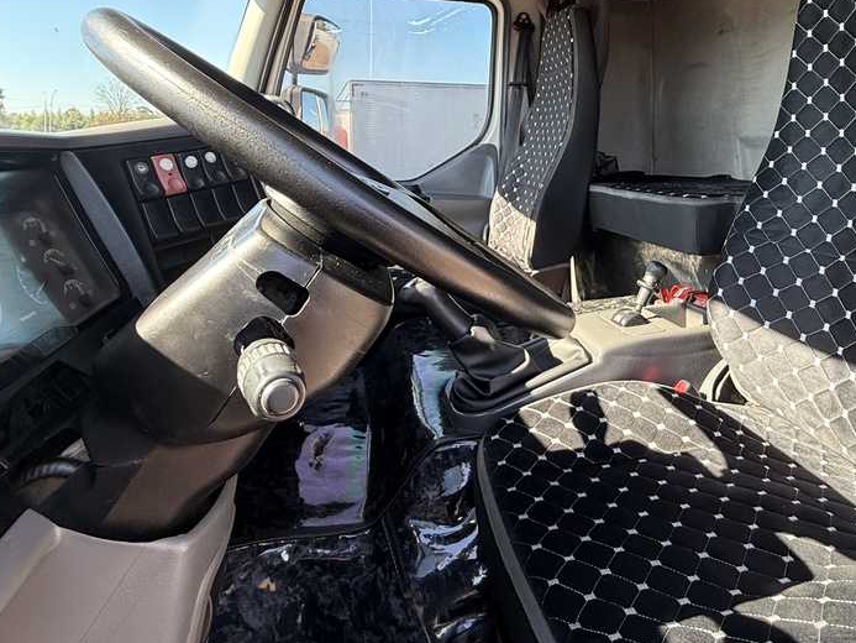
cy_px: 174
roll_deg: -1.8
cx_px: 535
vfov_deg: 56.5
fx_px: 569
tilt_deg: -1.7
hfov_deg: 72.7
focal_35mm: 23
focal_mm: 2.22
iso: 64
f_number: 2.2
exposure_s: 1/112
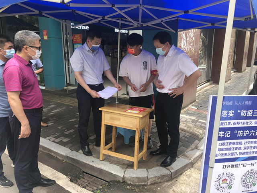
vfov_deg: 49.7
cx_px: 128
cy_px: 96
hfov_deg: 63.4
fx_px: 208
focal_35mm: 28
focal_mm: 4
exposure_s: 1/247
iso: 20
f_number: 1.8
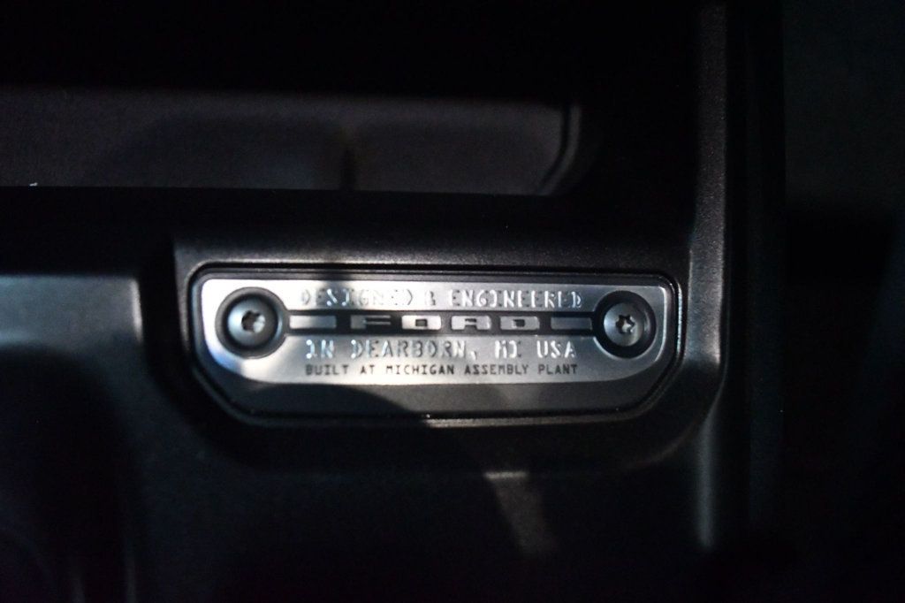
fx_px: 754
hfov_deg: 61.9
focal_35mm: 30
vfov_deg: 43.6
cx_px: 452
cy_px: 302
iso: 12800
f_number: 3.8
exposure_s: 1/40
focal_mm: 20
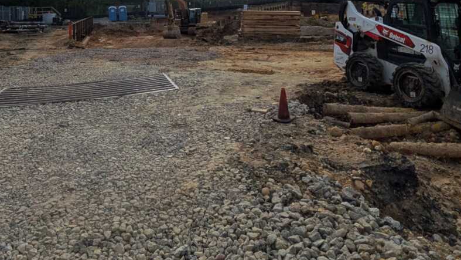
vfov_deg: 34.7
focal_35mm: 31
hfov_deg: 62.1
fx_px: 379
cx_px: 187
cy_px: 6
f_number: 2.2
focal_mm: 1.83
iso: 52
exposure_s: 1/5650
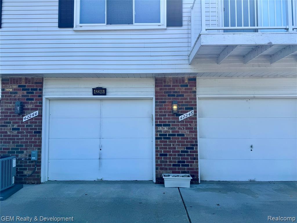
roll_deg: +0.2
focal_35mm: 24
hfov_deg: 71.6
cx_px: 148
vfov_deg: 56.8
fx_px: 206
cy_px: 112
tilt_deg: +3.2
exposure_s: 1/1980
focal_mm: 6.76
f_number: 1.78
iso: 80
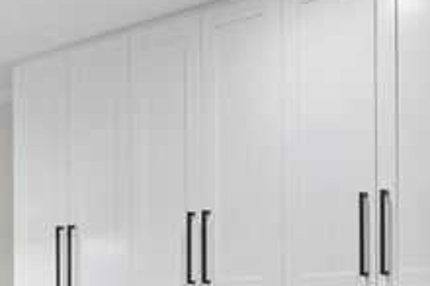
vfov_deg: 16.6
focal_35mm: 79
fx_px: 942
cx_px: 25
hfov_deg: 24.8
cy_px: 336
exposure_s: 1/1.67
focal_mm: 16
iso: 200
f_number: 9
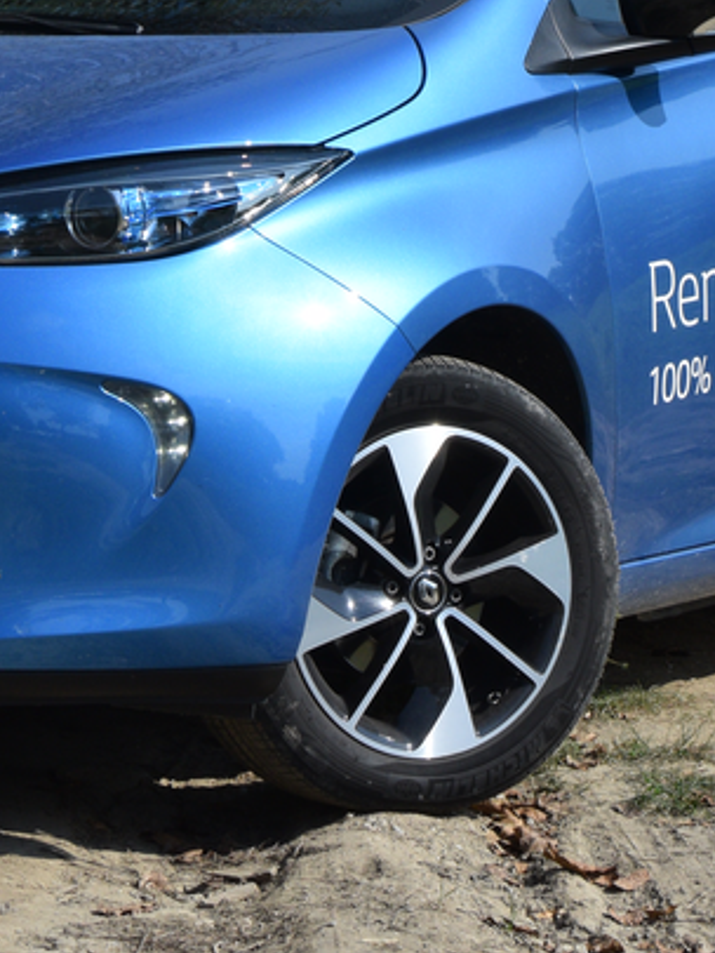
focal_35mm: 160
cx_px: 75
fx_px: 4391
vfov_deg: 12.2
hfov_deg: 9.3
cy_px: 13
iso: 200
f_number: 10
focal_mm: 35
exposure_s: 1/400
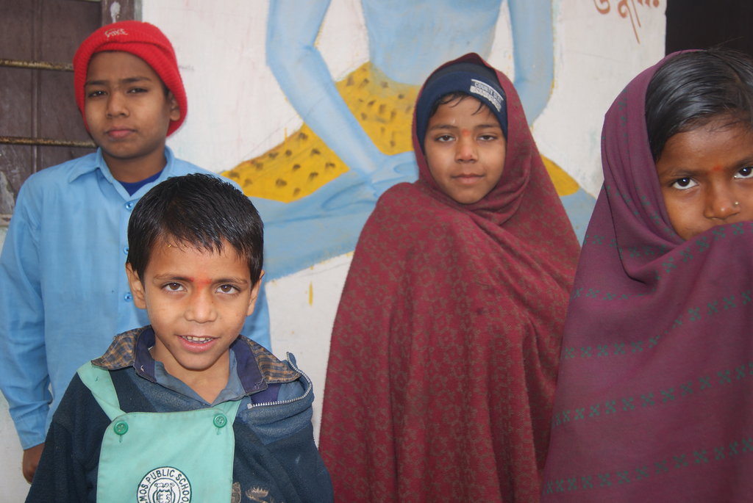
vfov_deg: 29.9
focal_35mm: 45
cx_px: 376
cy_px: 252
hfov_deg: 43.6
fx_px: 942
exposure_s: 1/80
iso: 100
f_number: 4.5
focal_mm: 30
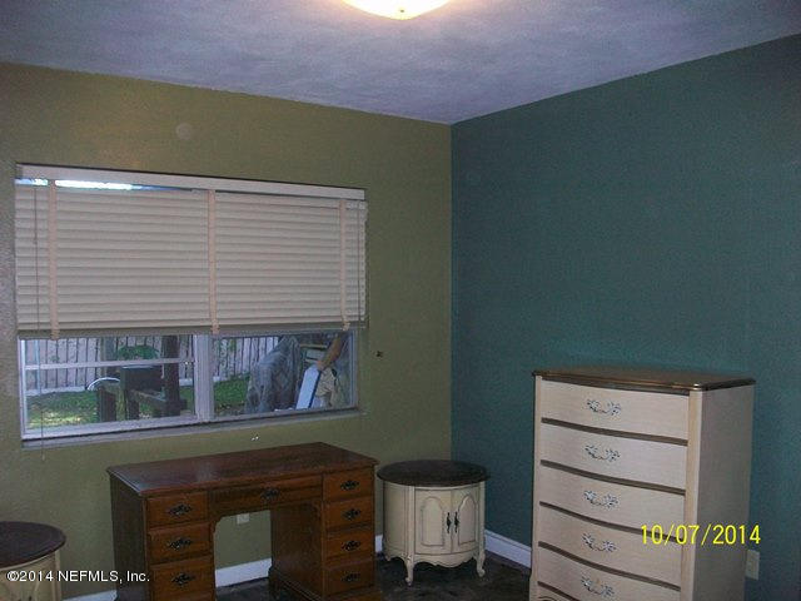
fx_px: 740
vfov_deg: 44.2
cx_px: 400
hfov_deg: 56.8
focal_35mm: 32
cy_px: 300
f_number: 2.8
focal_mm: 5.7
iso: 160
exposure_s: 1/60
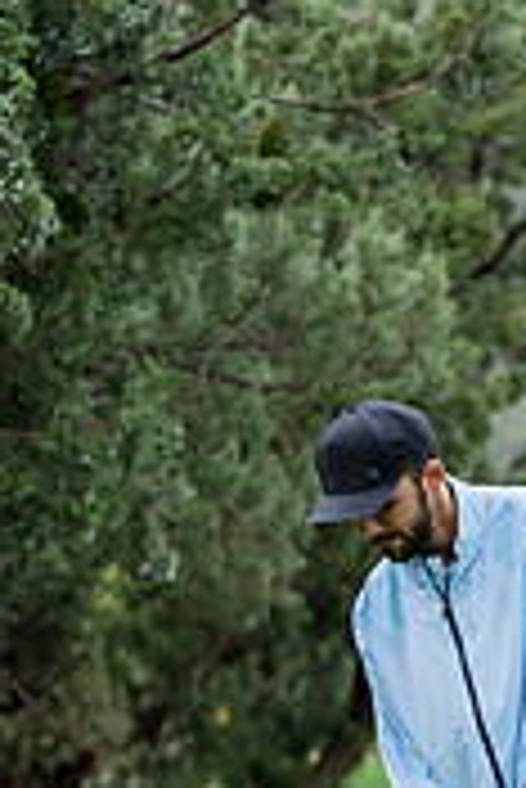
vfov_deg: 11.4
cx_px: 620
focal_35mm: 180
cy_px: 675
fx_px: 3937
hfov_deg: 7.6
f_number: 2.8
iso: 500
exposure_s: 1/800
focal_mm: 70
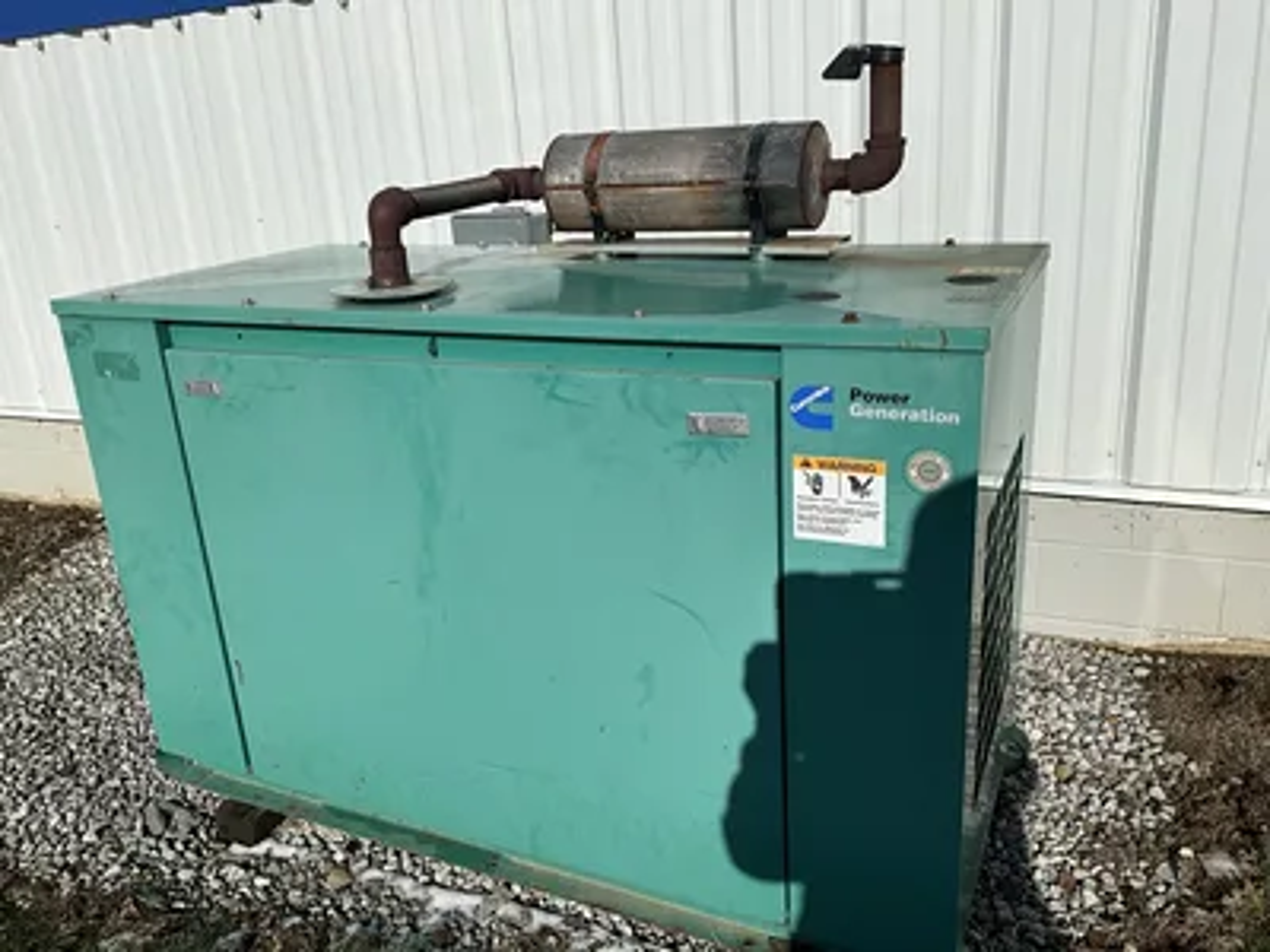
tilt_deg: -19.3
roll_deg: +3.6
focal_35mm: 29
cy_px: 476
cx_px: 635
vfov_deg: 48.2
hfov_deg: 61.7
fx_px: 1064
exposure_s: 1/5263
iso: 25
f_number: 1.8
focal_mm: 3
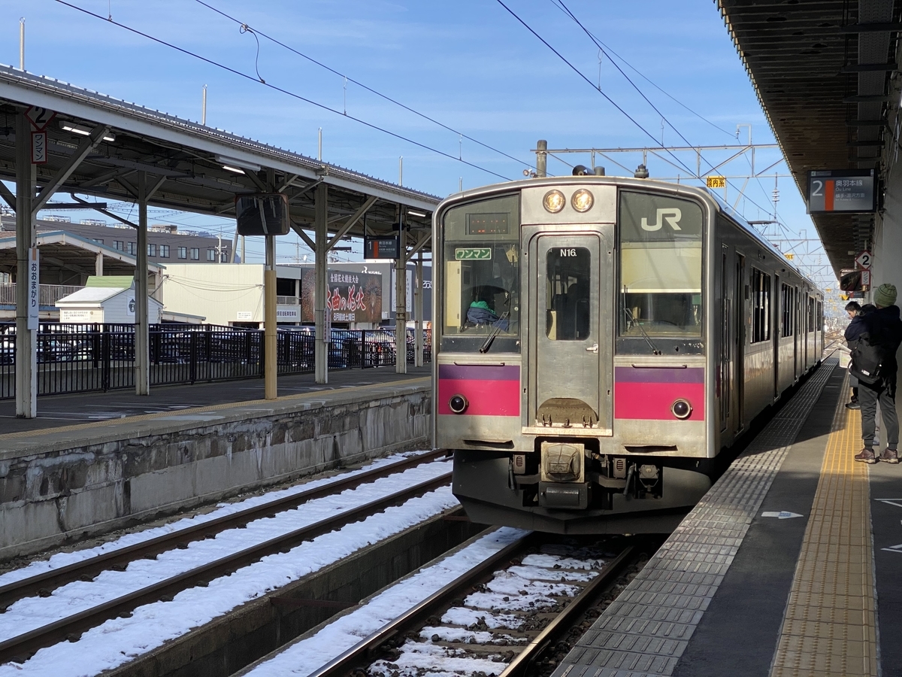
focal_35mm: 52
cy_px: 338
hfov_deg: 36.8
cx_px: 451
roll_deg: -0.6
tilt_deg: -1.6
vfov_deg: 28.0
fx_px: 1355
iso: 20
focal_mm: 6
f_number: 2
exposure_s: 1/1020
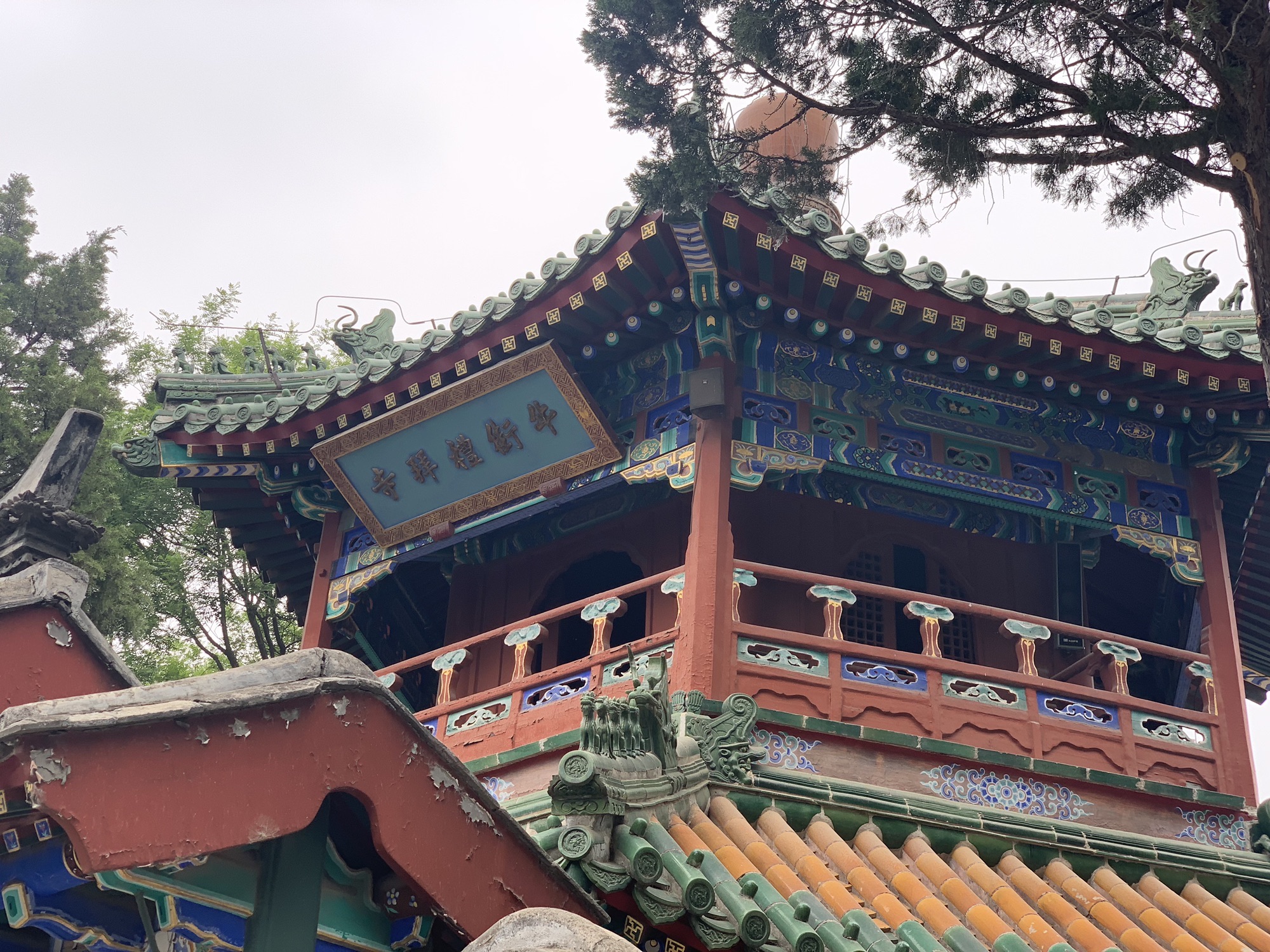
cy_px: 476
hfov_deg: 36.8
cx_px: 635
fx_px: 1908
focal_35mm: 52
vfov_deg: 28.0
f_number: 2.4
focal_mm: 6
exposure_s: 1/114
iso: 16
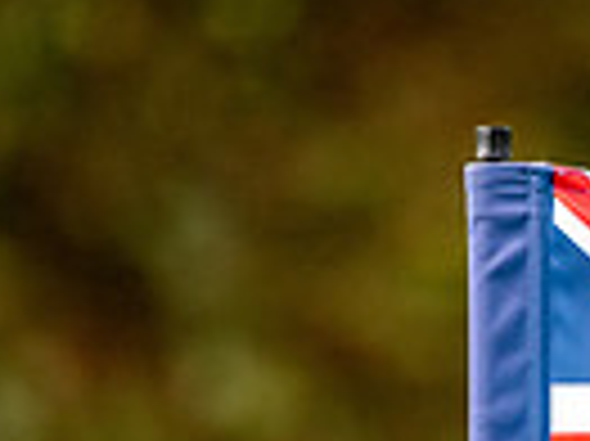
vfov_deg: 0.8
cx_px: 847
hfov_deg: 1.0
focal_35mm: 1923
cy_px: 853
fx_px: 32746
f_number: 4
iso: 500
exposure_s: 1/640
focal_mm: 300
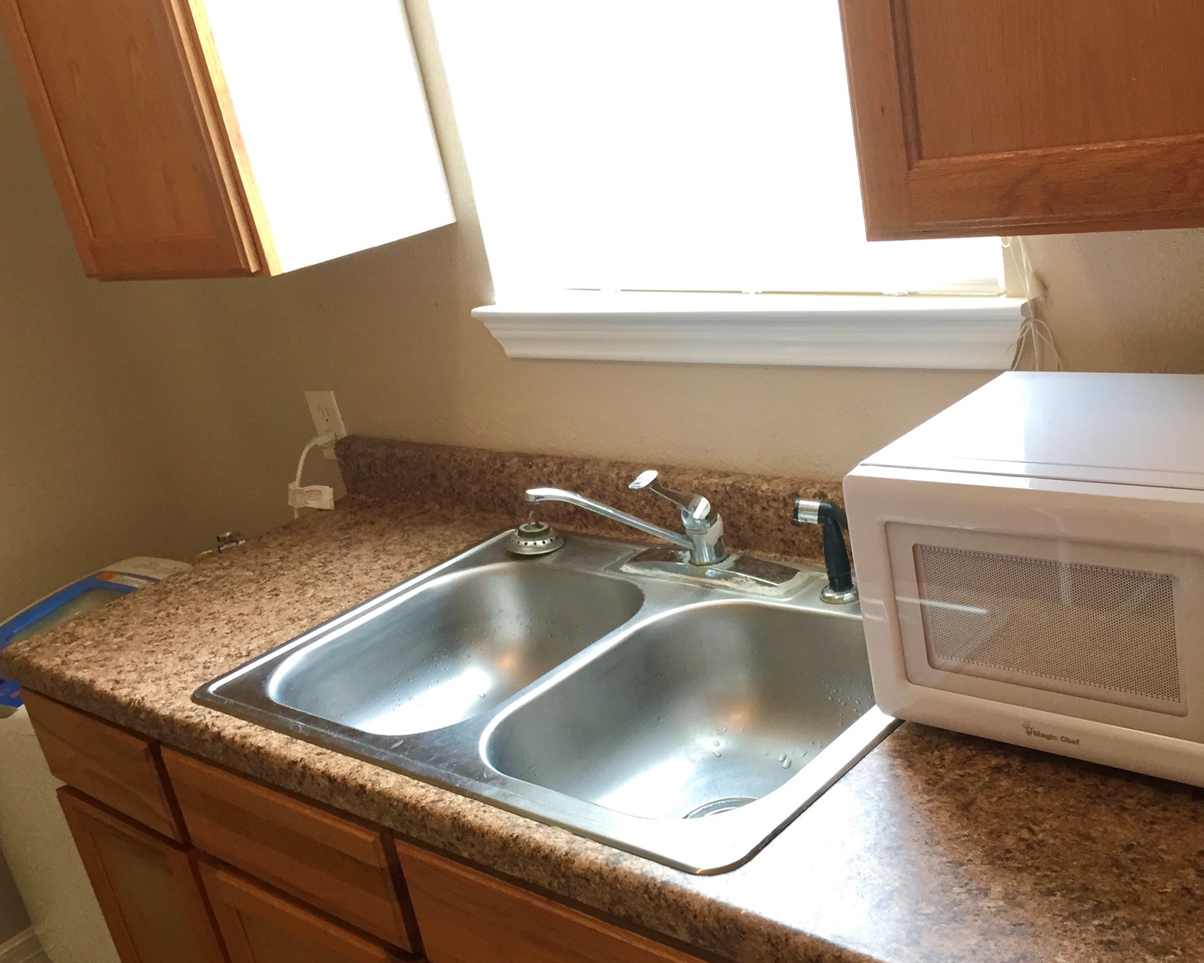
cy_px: 538
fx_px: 1283
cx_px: 670
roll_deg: +10.7
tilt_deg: -21.7
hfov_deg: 50.2
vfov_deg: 41.1
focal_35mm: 36
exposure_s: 1/30
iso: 50
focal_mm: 4.15
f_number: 2.2
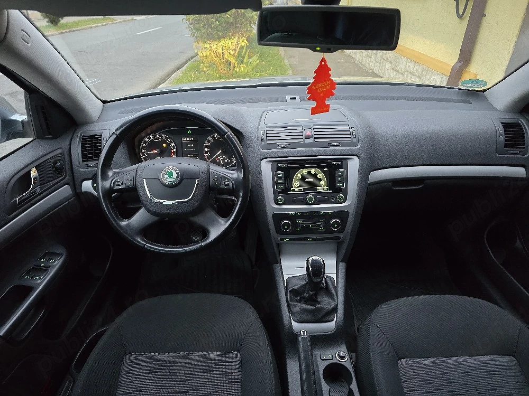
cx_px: 264
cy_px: 198
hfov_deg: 73.9
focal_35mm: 23
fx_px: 351
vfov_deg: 58.9
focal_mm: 6.3
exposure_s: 1/50.3
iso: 1250
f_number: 1.7
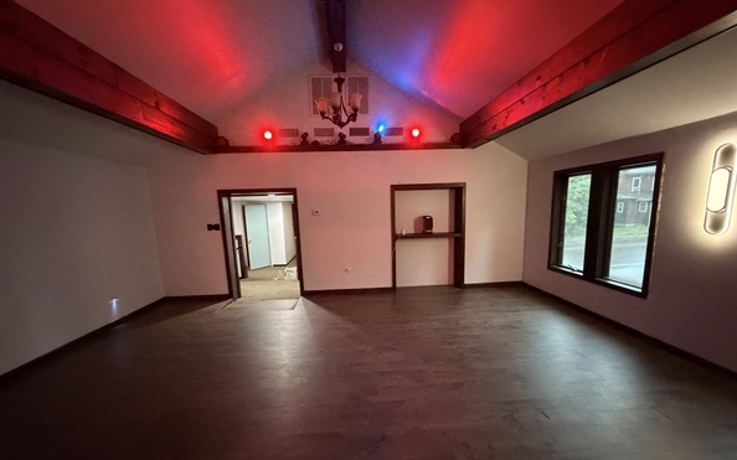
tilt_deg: -9.4
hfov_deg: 101.5
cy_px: 255
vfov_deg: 74.5
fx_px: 301
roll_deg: +2.7
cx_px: 371
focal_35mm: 15
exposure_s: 1/39
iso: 1600
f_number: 2.2
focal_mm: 2.22
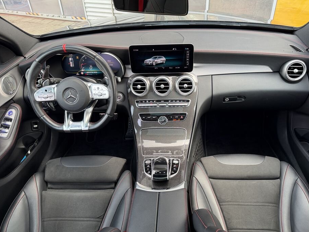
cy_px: 128
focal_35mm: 27
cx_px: 165
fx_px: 241
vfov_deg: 51.3
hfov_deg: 65.2
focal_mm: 6.76
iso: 125
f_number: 1.78
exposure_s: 1/71
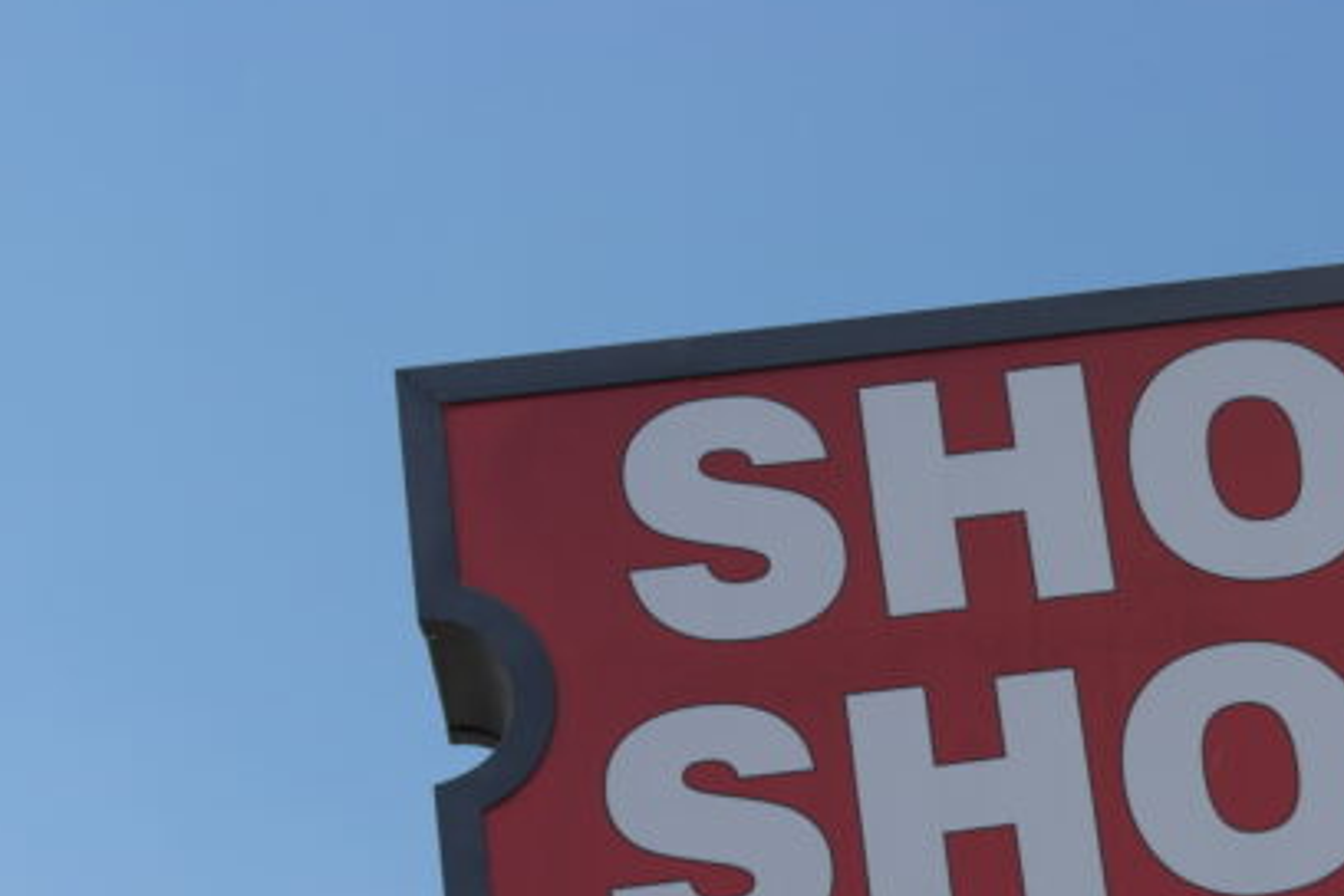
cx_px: 1186
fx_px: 5413
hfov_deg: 14.0
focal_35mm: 145
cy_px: 771
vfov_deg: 9.4
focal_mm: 50
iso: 100
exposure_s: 1/250
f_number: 8
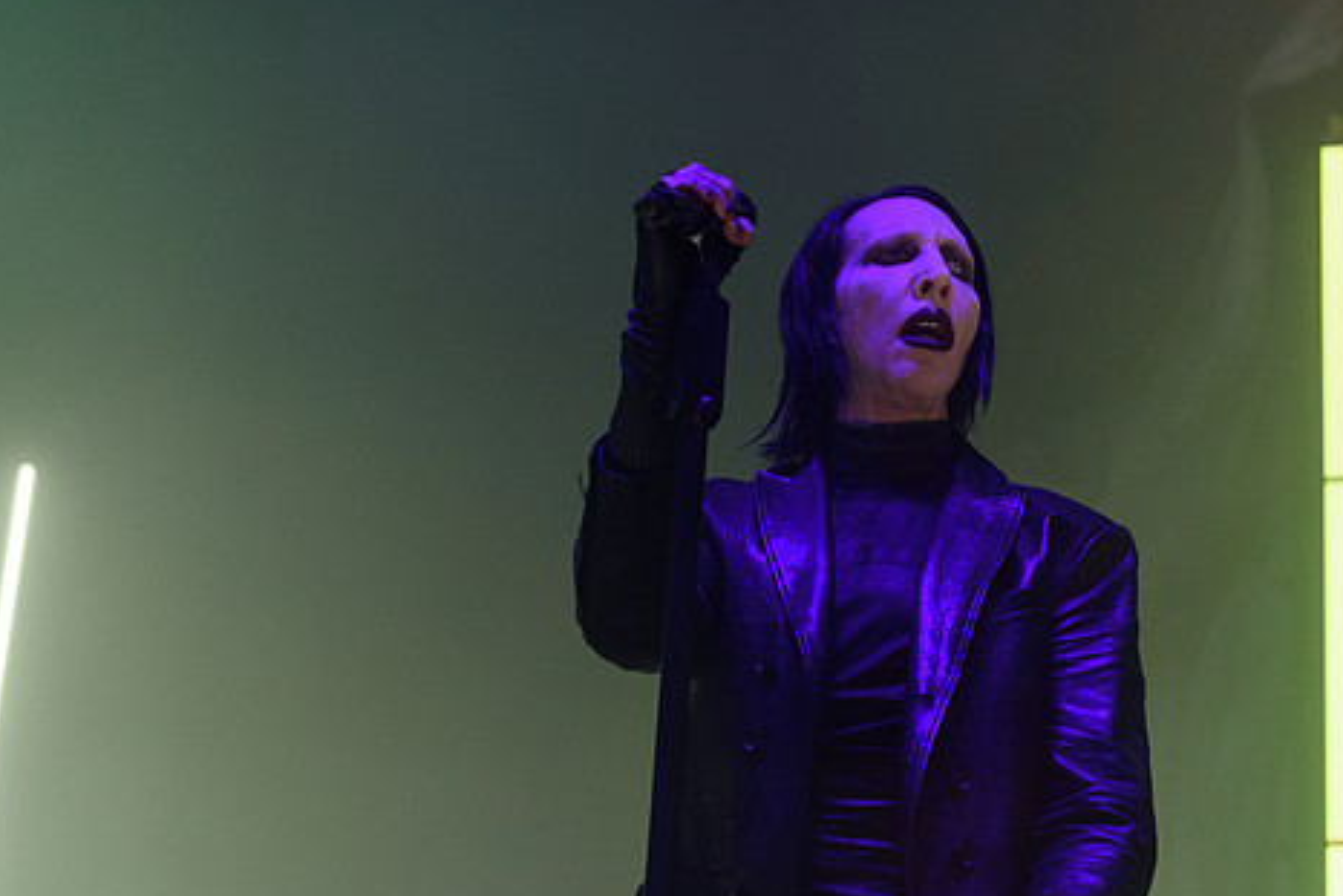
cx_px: 679
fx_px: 3843
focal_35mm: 103
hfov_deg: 19.8
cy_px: 396
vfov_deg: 13.3
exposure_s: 1/640
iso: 1250
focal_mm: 70
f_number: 4
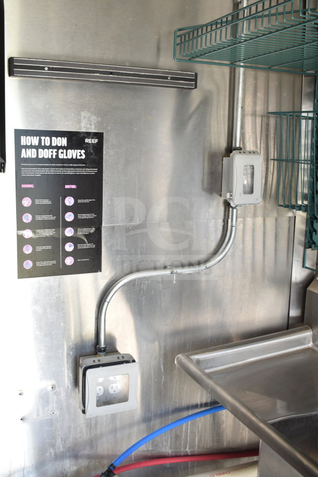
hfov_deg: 38.4
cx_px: 159
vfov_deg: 55.1
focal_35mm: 34
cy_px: 238
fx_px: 457
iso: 360
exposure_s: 1/40
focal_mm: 23
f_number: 3.8
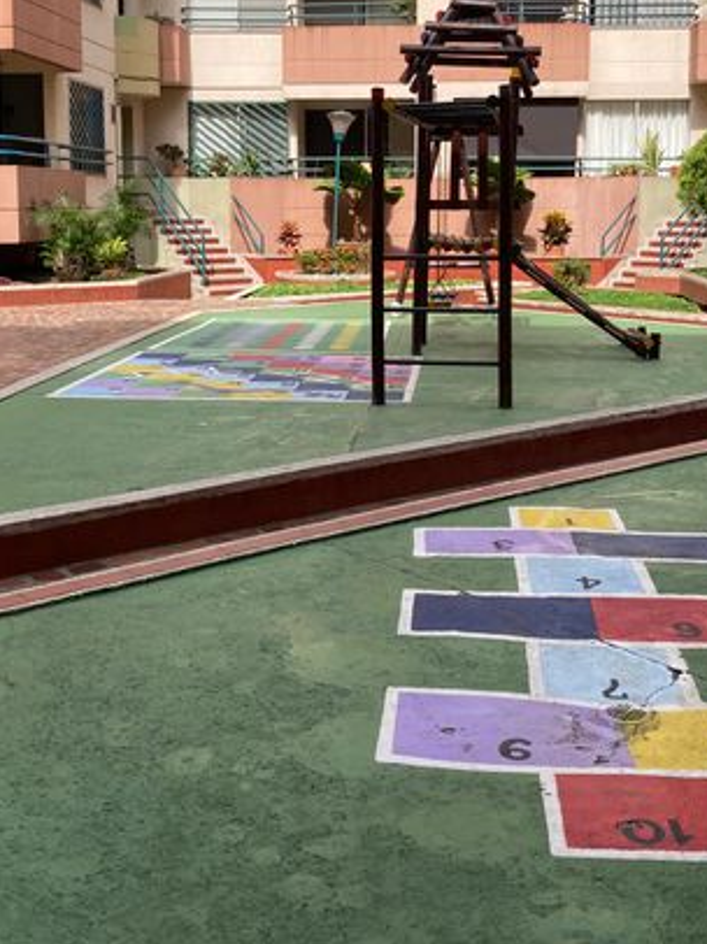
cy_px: 345
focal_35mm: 46
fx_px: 1254
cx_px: 354
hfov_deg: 31.5
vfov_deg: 40.9
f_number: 1.8
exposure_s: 1/941
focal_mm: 3.99
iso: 20
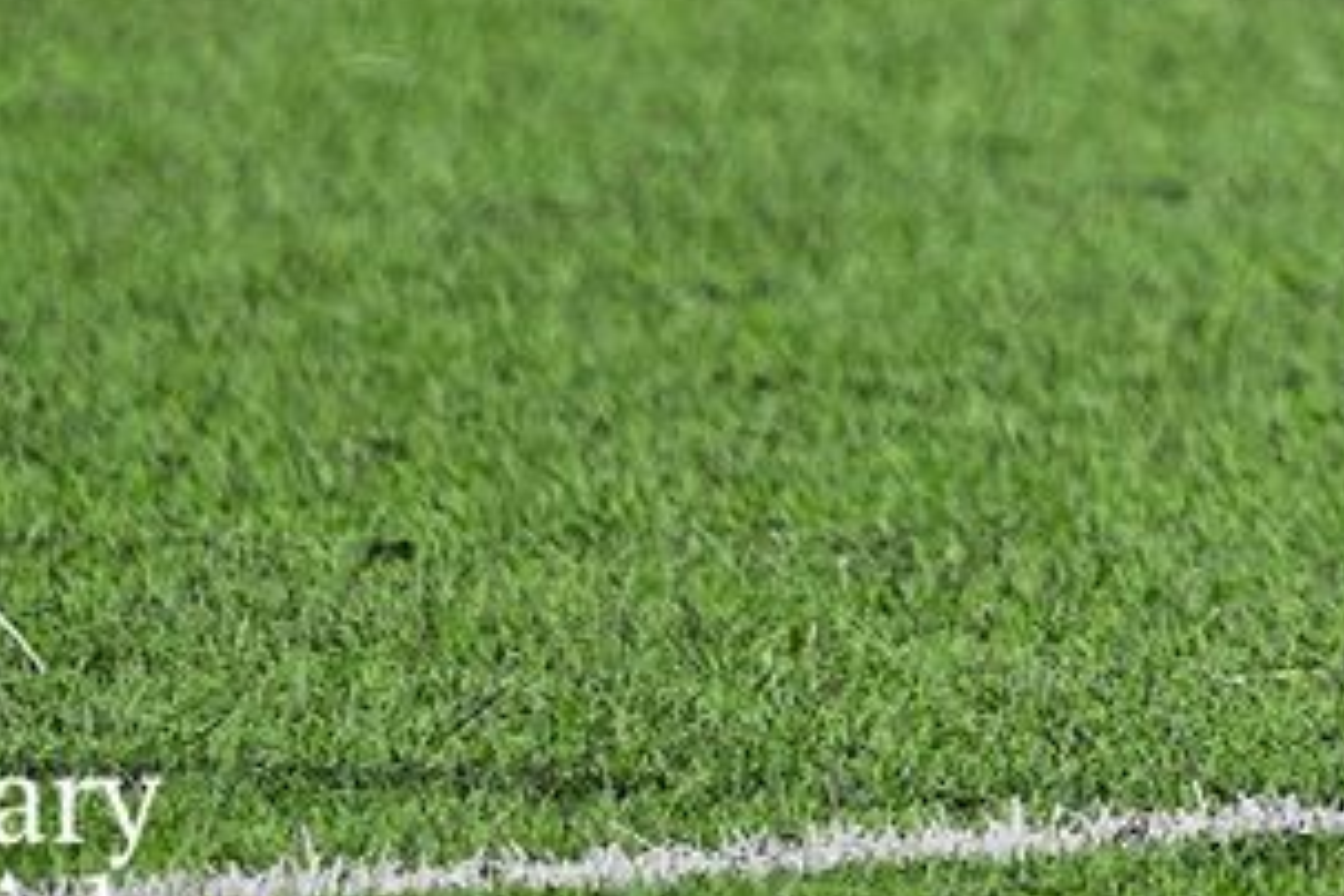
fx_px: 60214
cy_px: -2698
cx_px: 6457
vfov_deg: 0.9
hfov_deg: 1.3
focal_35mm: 1613
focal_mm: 140
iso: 100
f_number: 2.8
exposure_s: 1/1000
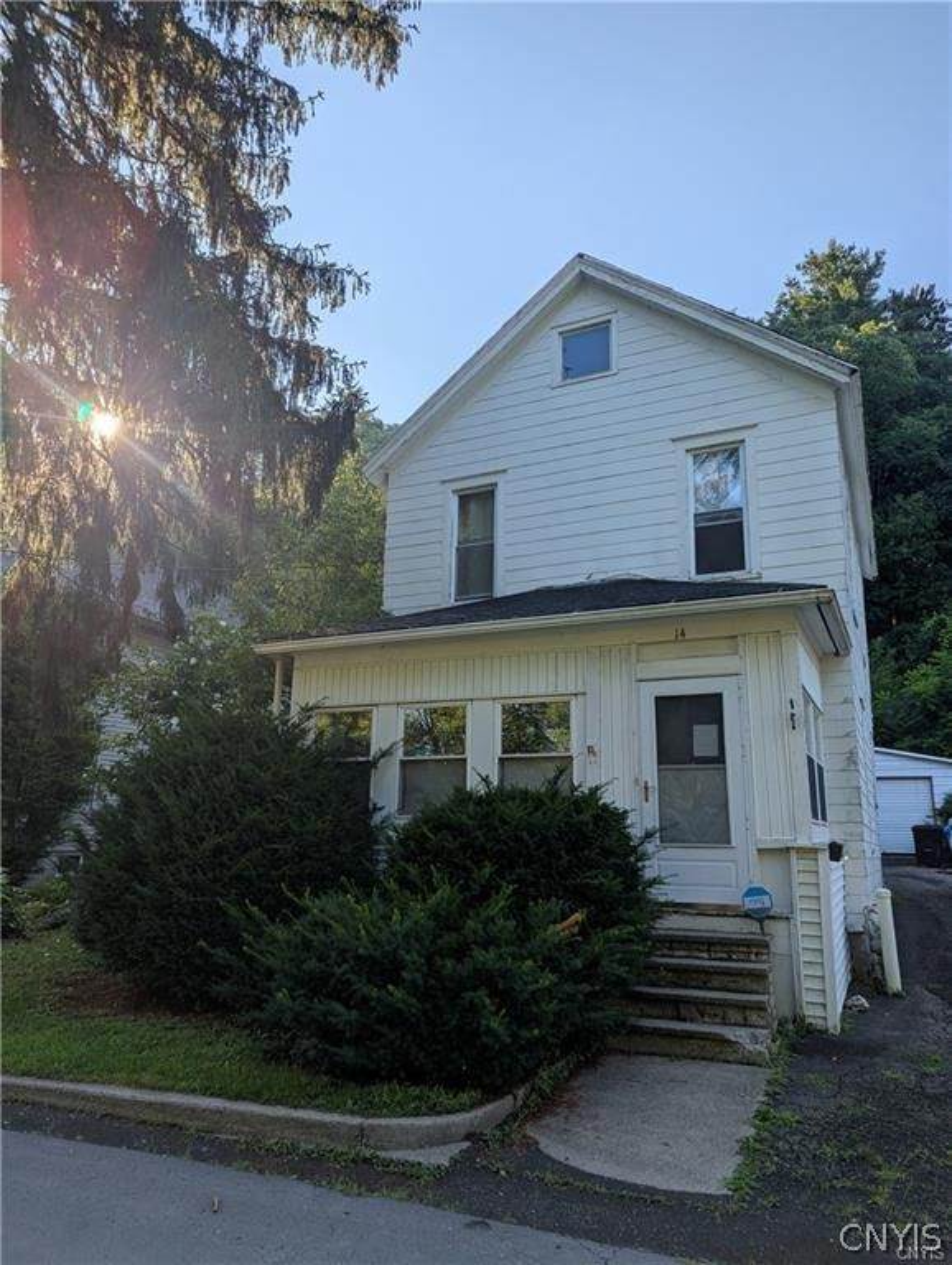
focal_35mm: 24
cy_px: 632
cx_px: 476
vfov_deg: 71.5
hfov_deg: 56.9
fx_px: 878
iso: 44
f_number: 1.85
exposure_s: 1/1471
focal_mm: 6.81
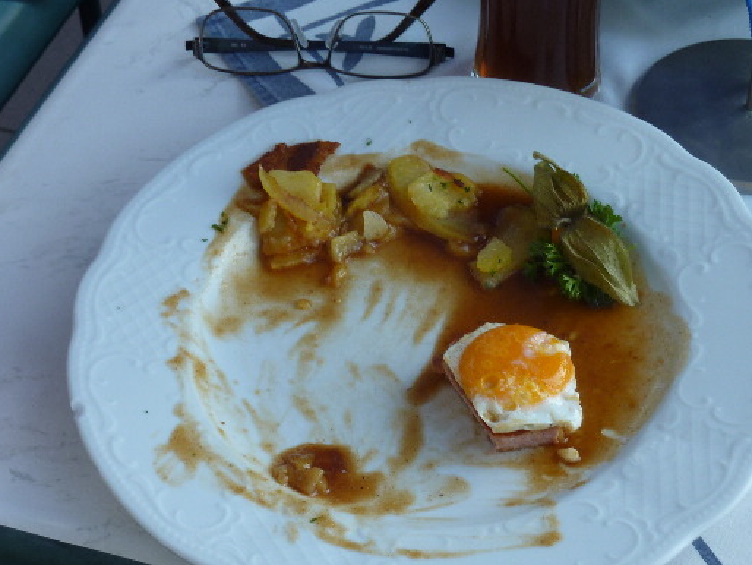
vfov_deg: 20.9
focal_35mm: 70
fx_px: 1521
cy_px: 389
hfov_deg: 27.7
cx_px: 454
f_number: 3.7
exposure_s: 1/30
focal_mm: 7.3
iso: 80
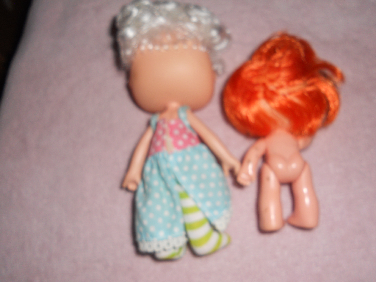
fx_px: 348
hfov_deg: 56.8
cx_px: 188
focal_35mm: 32
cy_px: 141
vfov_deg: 44.2
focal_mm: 5.8
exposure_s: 1/25
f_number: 8.8
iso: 80
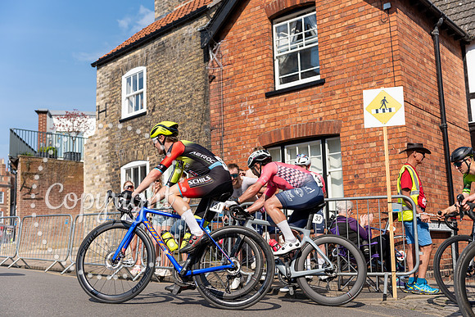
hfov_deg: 47.4
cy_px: 158
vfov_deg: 32.6
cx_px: 238
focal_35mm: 41
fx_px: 541
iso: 100
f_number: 3.2
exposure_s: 1/1250
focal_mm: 41
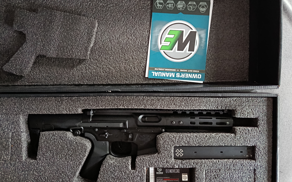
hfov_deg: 70.4
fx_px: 207
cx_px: 143
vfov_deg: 47.6
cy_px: 89
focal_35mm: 26
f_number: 1.7
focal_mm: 5.24
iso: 3496
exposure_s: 1/20
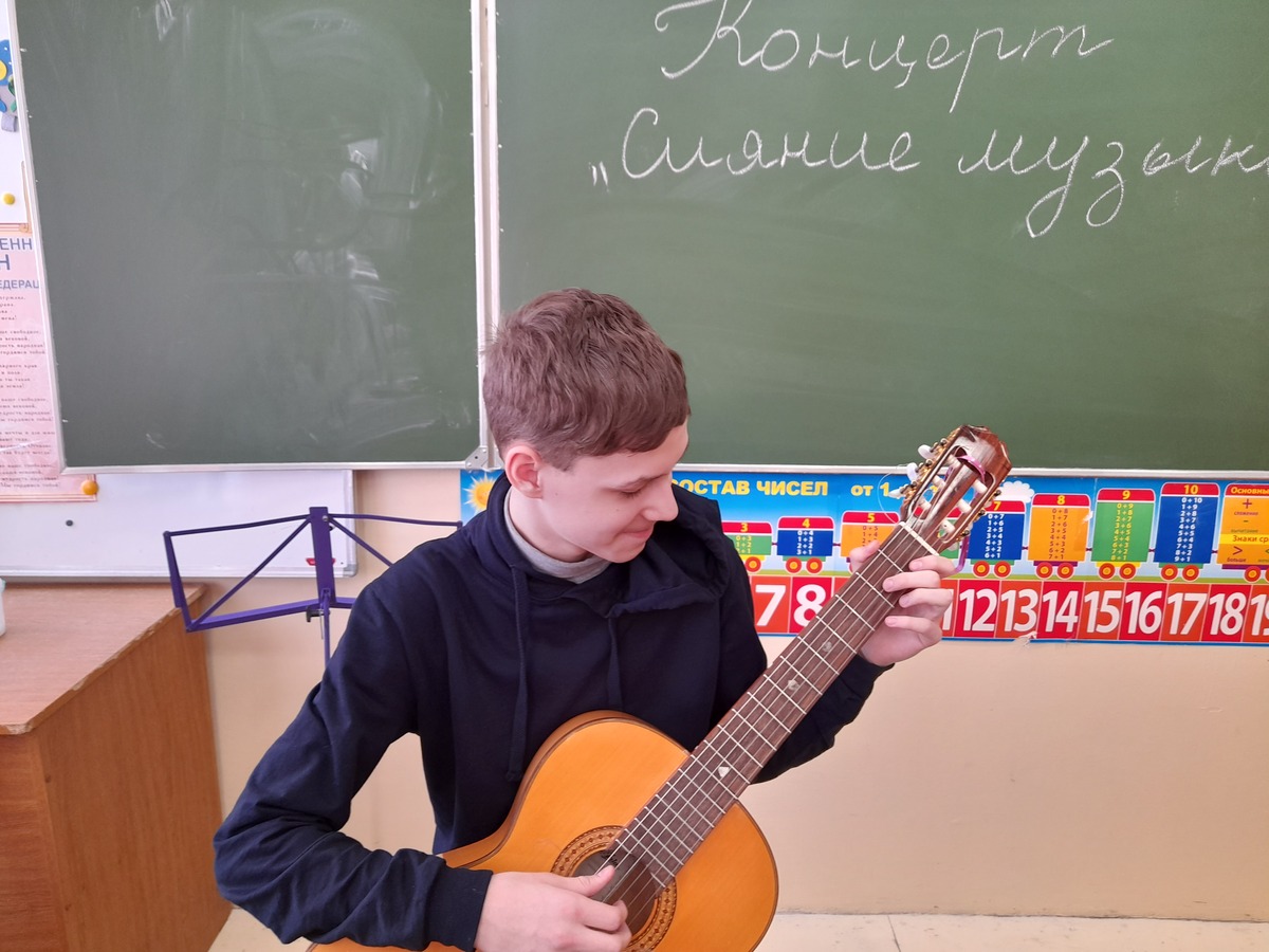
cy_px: 476
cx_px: 634
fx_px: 916
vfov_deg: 54.9
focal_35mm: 25
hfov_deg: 69.4
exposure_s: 1/50
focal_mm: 4.6
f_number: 2
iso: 40
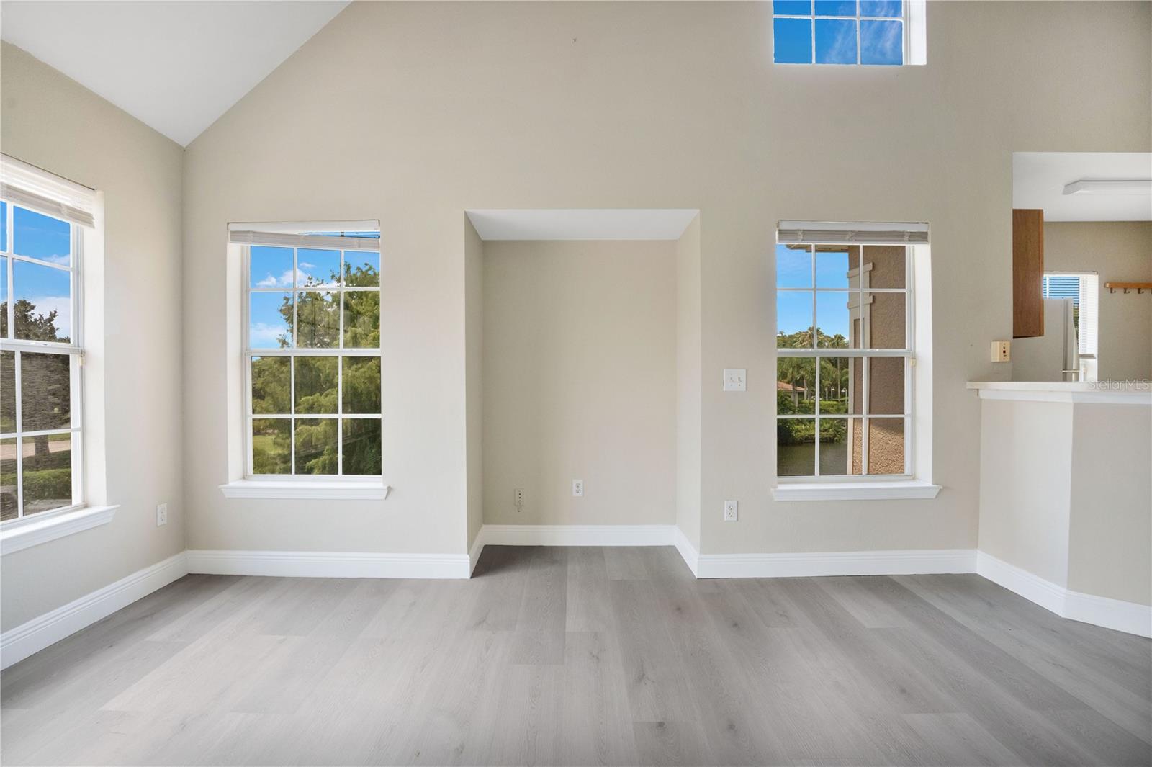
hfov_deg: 96.8
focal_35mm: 16
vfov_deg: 73.7
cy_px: 384
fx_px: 512
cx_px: 576
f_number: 8
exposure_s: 1/125
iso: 4000
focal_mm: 16
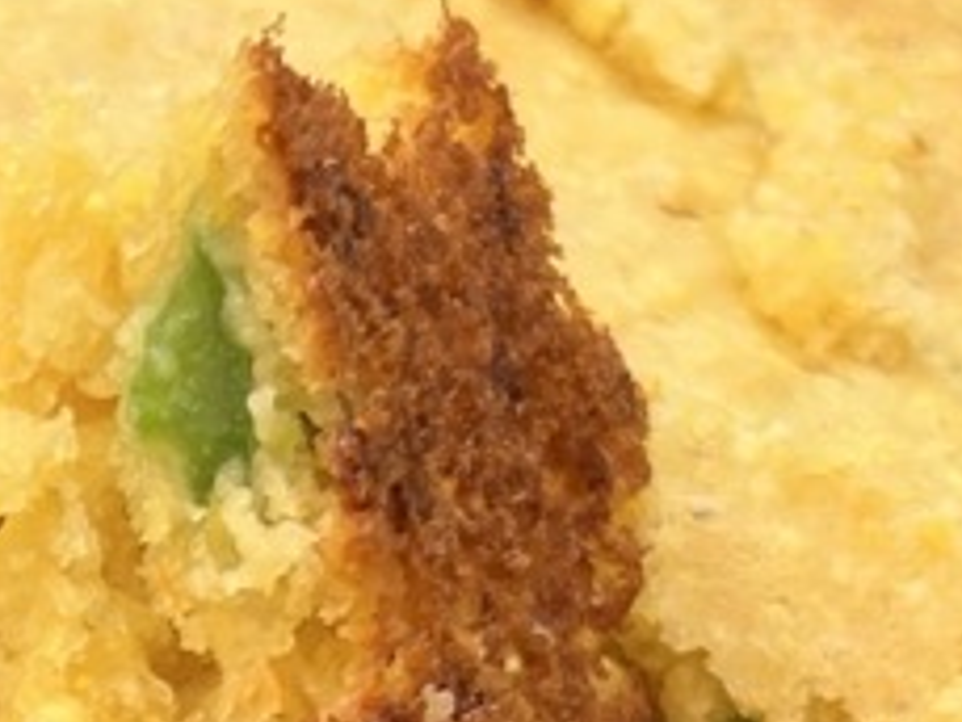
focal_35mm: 136
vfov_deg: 10.5
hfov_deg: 13.7
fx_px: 3782
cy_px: 1159
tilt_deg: -48.9
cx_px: -416
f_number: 1.5
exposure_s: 1/60
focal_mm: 5.7
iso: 80
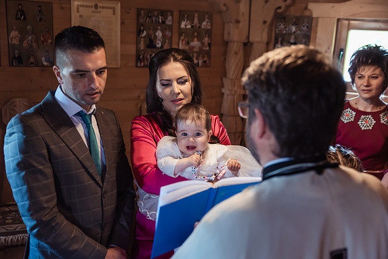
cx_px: 194
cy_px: 130
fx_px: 431
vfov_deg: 33.4
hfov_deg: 48.4
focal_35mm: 40
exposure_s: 1/100
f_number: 2.8
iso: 2000
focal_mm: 40
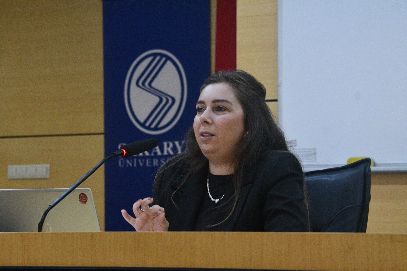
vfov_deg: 12.7
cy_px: 136
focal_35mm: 108
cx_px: 204
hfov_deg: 18.9
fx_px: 1221
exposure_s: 1/125
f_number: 5.6
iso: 8000
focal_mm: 72
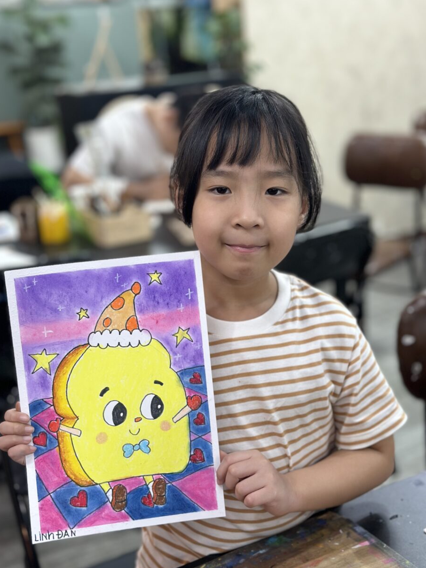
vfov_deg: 36.1
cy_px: 304
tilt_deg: -19.8
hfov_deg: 27.5
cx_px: 233
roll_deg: +3.6
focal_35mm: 53
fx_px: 869
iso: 100
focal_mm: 6.86
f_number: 1.78
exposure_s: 1/50
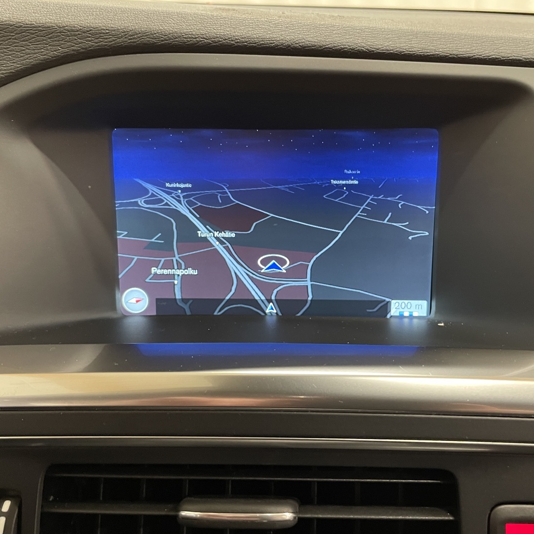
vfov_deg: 52.5
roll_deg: -1.3
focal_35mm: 31
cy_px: 267
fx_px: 541
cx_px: 286
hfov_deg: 52.5
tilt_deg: -23.0
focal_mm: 4.2
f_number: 1.6
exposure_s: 1/30
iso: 500
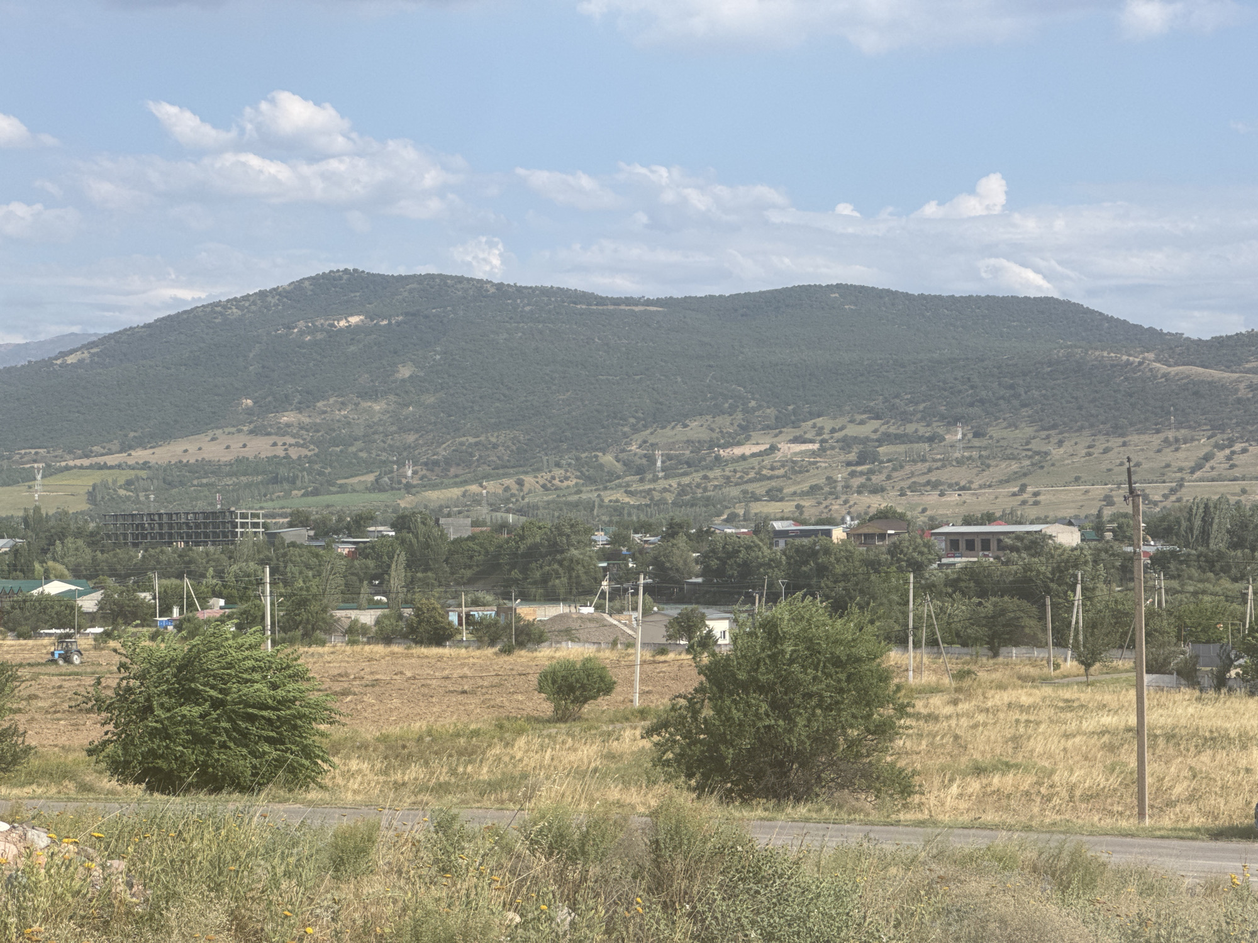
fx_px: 2798
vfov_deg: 19.1
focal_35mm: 77
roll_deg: +1.4
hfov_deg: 25.3
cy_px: 472
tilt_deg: +2.1
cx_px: 629
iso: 25
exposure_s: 1/708
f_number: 2.8
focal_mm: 9
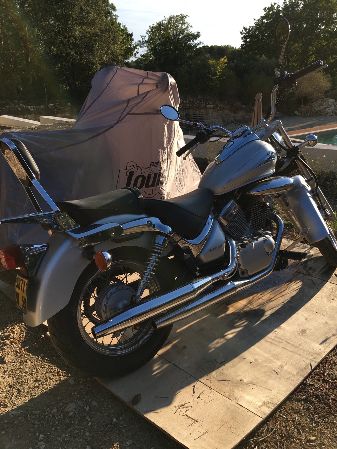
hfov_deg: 48.2
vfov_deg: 61.7
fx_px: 376
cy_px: 224
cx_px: 168
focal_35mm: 29
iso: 25
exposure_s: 1/739
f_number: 2.2
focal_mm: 4.15
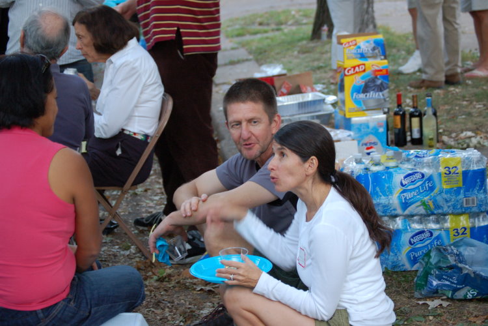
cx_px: 244
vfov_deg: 16.6
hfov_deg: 24.6
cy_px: 163
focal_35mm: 82
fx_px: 1118
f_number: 4
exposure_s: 1/50
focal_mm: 55
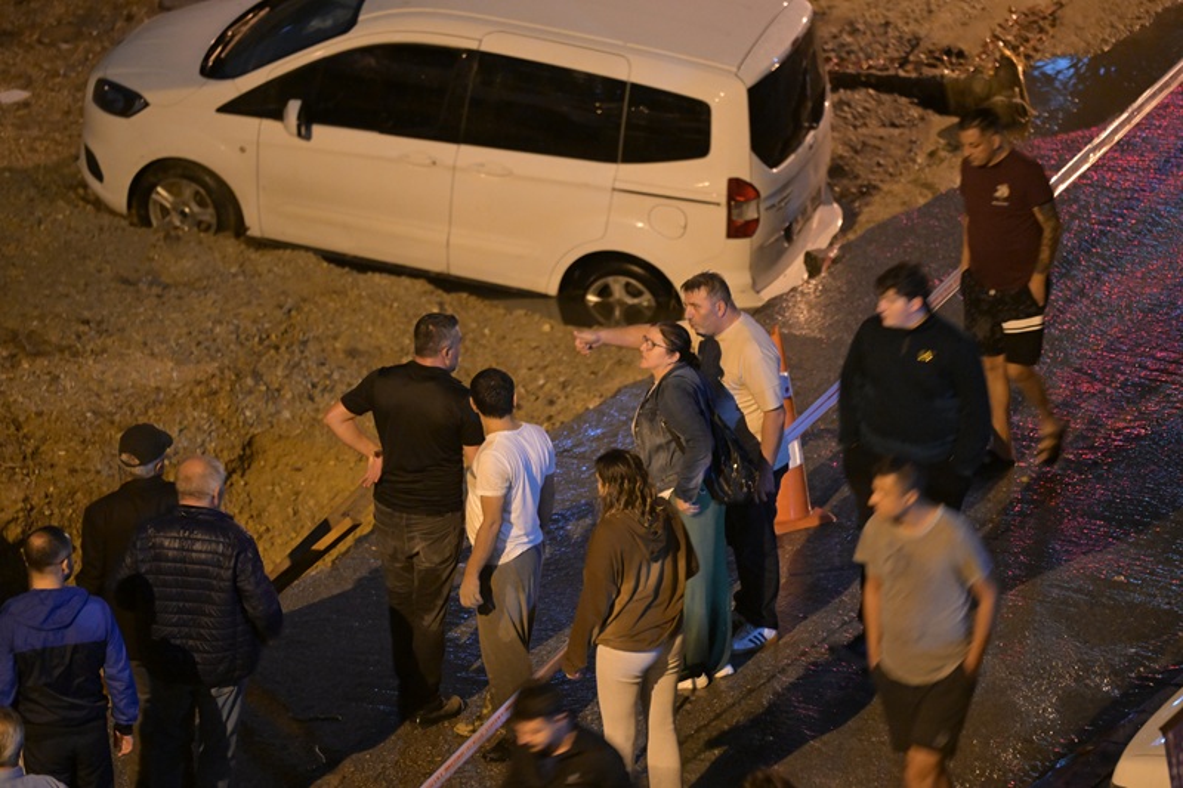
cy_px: 394
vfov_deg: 6.9
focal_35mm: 200
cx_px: 592
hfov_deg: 10.3
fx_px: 6570
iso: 5000
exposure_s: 1/20
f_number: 2.8
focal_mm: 200
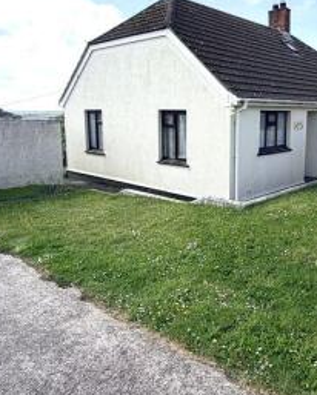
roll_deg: -0.6
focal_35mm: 31
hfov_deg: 46.5
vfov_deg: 57.0
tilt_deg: -10.3
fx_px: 363
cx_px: 210
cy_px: 174
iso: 20
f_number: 2.2
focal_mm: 2.22
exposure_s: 1/830
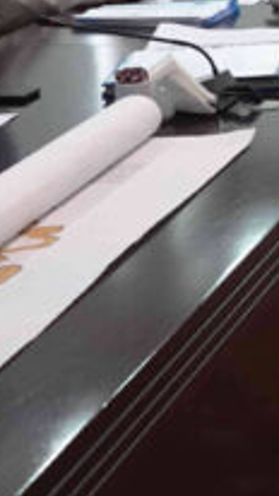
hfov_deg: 8.8
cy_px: -76
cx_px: 657
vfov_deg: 16.5
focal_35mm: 125
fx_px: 1643
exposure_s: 1/80
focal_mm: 8.8
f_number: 2.8
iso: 500
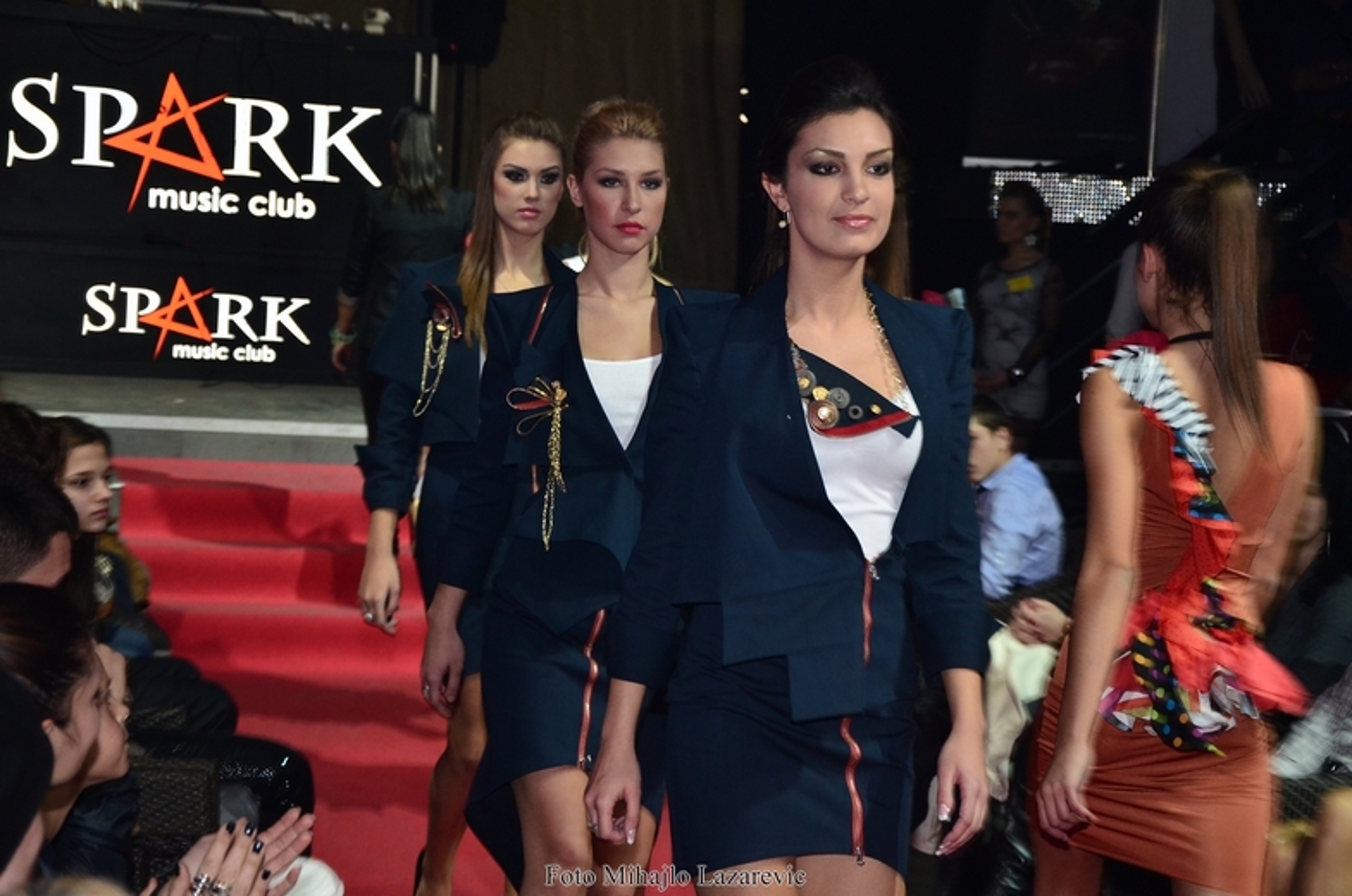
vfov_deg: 14.6
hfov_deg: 22.0
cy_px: 448
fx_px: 3486
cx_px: 676
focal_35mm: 93
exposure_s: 1/125
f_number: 5.3
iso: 640
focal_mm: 62
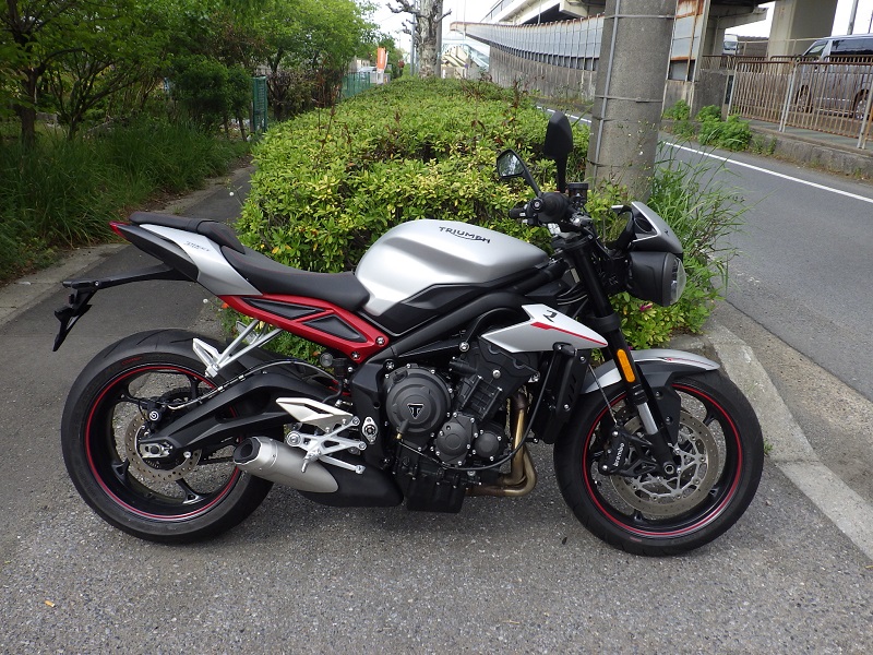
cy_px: 328
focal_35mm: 28
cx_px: 436
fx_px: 706
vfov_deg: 49.7
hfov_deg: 63.4
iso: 125
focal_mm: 5
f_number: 4.2
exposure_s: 1/250
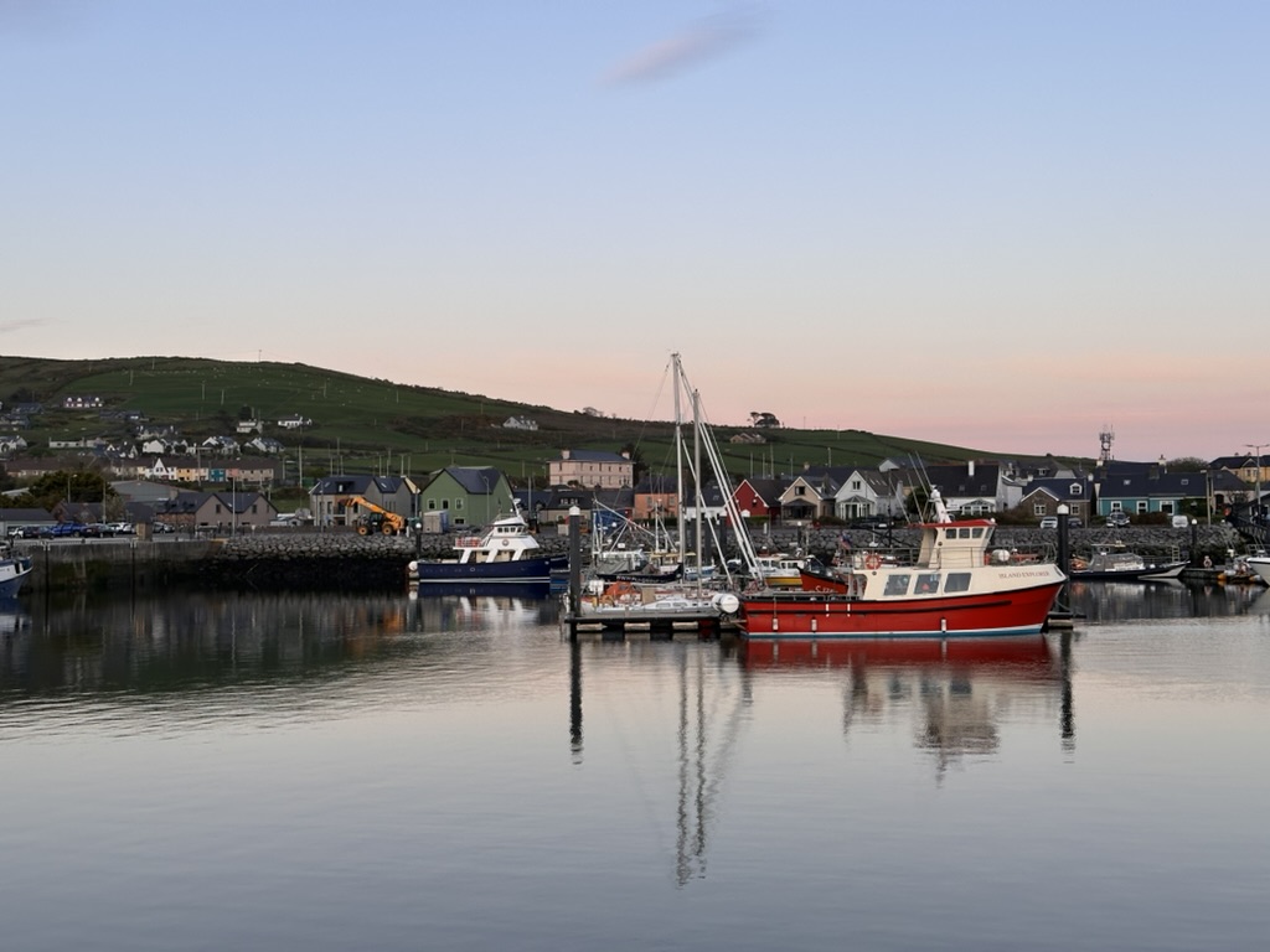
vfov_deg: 30.3
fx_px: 1761
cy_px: 476
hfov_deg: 39.7
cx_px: 635
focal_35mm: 48
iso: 64
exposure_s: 1/383
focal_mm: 6.86
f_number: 1.78
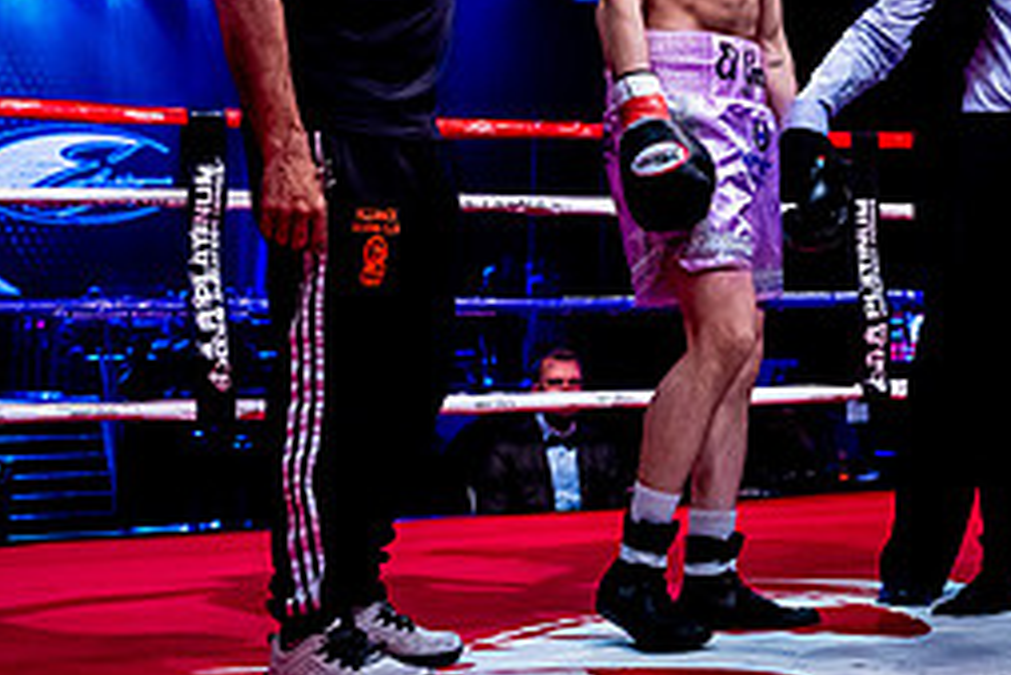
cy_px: 78
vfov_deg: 18.9
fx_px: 1995
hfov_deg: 26.7
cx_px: 1047
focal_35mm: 71
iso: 4000
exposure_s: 1/1000
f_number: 2.8
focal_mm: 31
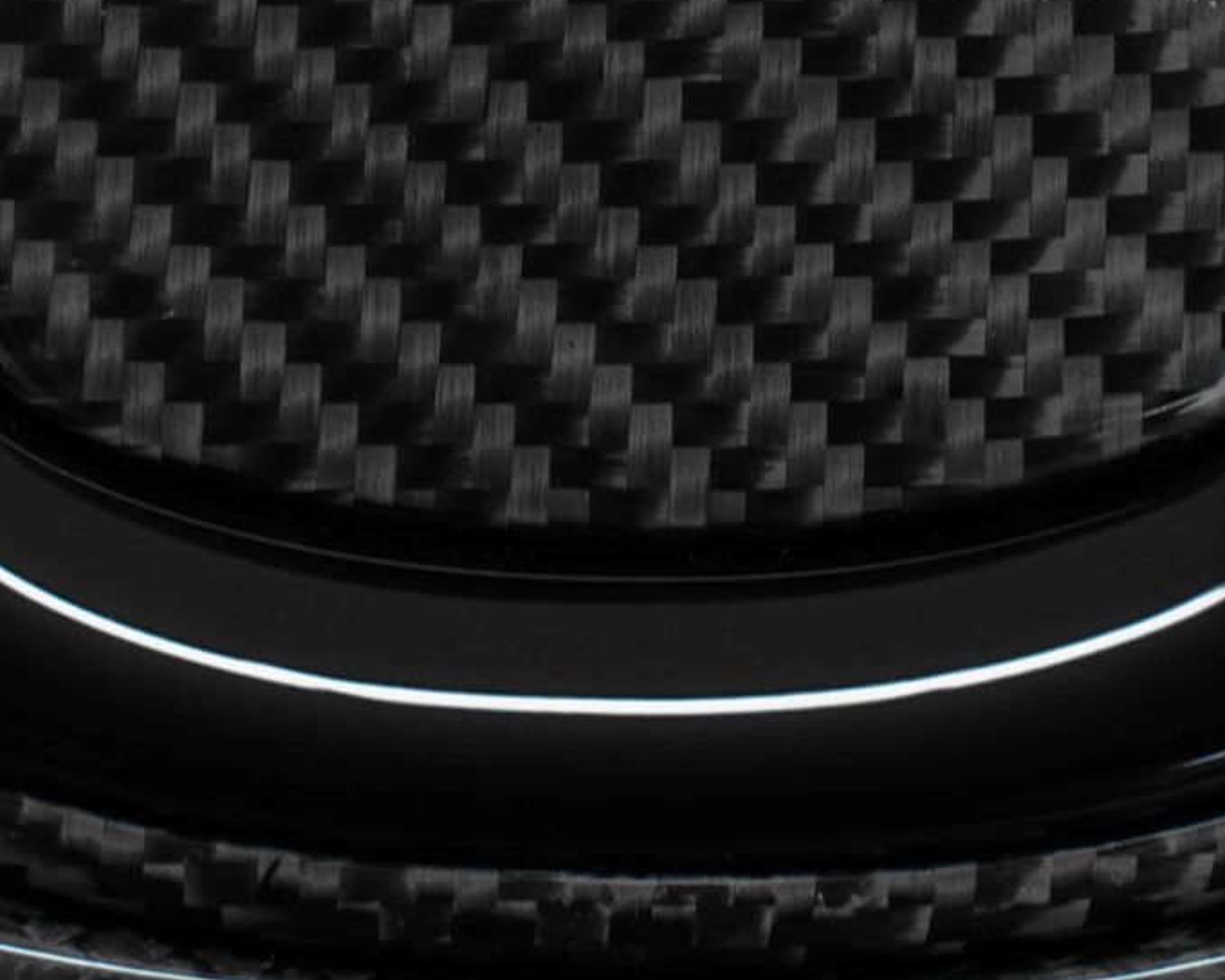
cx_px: 606
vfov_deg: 8.3
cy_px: 185
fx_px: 6734
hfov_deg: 10.4
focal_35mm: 186
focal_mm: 35
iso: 500
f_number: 6.3
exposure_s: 1/125
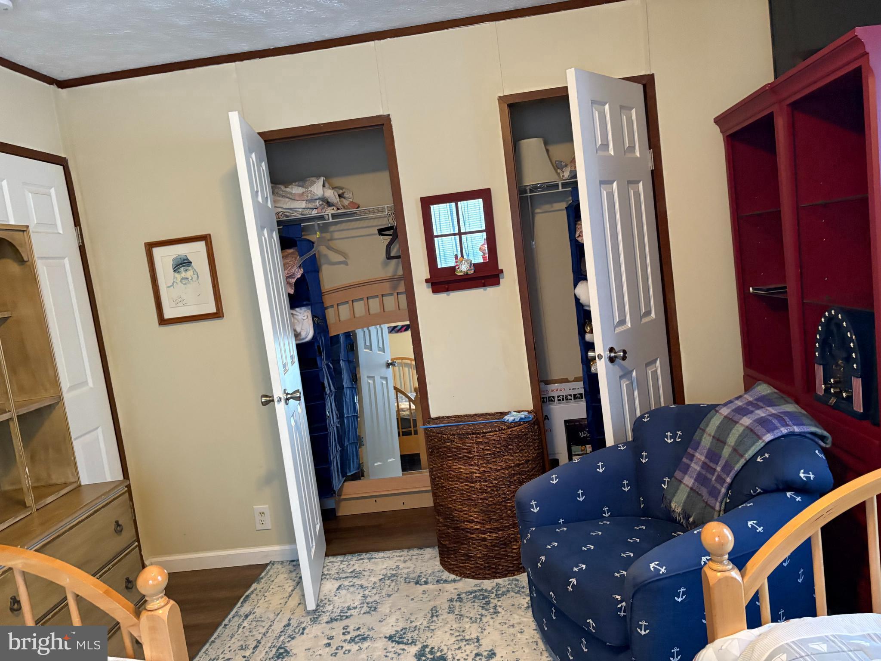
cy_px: 330
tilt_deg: -5.1
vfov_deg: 53.1
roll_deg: +7.7
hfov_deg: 67.3
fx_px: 662
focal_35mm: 26
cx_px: 440
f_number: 1.6
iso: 500
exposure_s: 1/40
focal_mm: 5.96
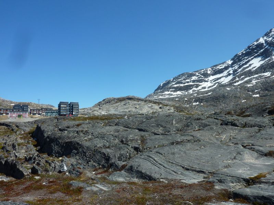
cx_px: 137
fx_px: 198
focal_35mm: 25
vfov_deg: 54.9
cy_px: 102
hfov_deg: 69.4
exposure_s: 1/500
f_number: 5
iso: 80
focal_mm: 4.1
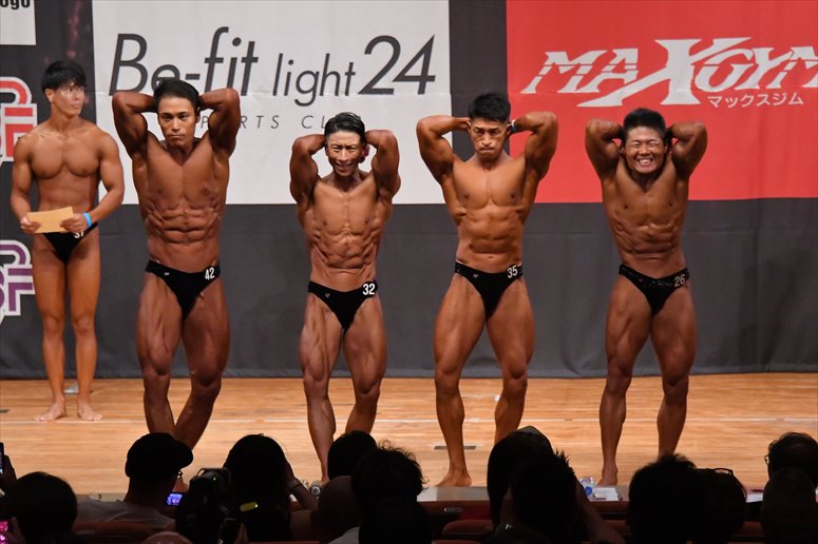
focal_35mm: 202
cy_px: 272
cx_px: 409
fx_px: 4588
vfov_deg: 6.8
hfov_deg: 10.2
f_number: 5.6
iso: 8000
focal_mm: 135
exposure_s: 1/400
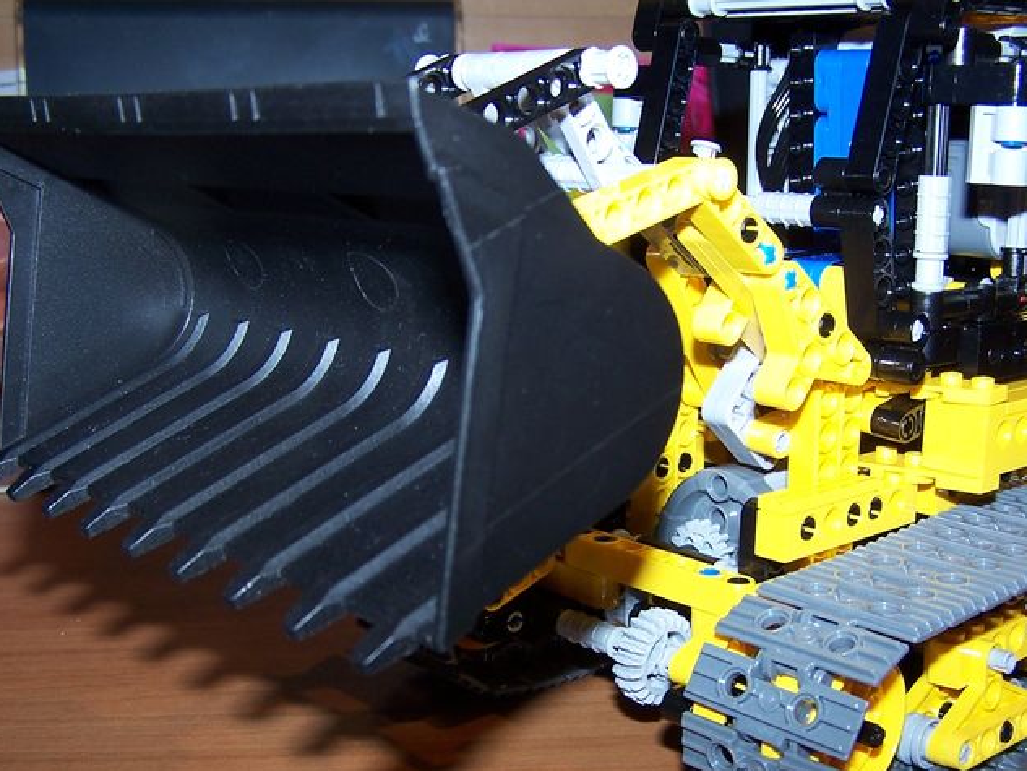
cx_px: 561
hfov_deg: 39.6
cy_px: 459
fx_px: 1424
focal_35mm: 48
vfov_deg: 30.2
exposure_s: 1/60
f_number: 2.8
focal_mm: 6.3
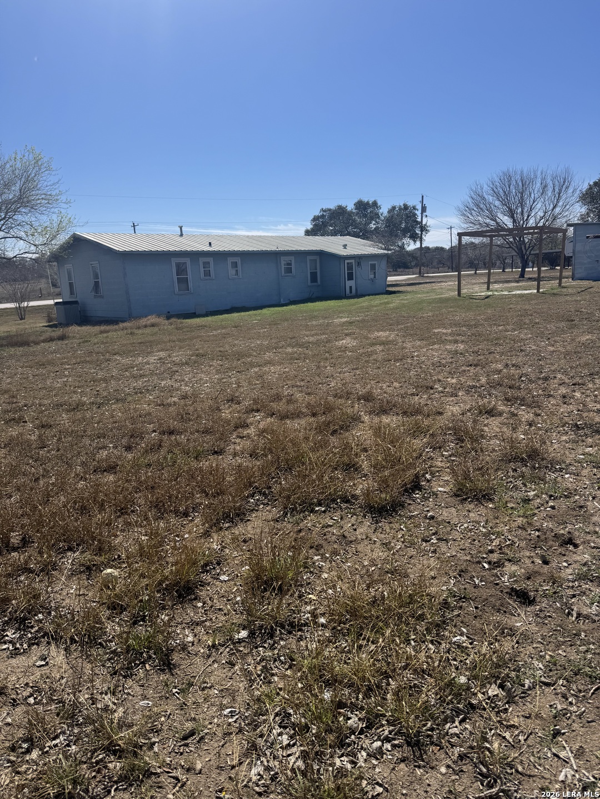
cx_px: 300
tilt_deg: -12.1
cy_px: 400
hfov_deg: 56.8
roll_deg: +3.8
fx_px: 555
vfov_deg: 71.6
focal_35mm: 24
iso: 80
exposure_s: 1/6410
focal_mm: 6.76
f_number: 1.78
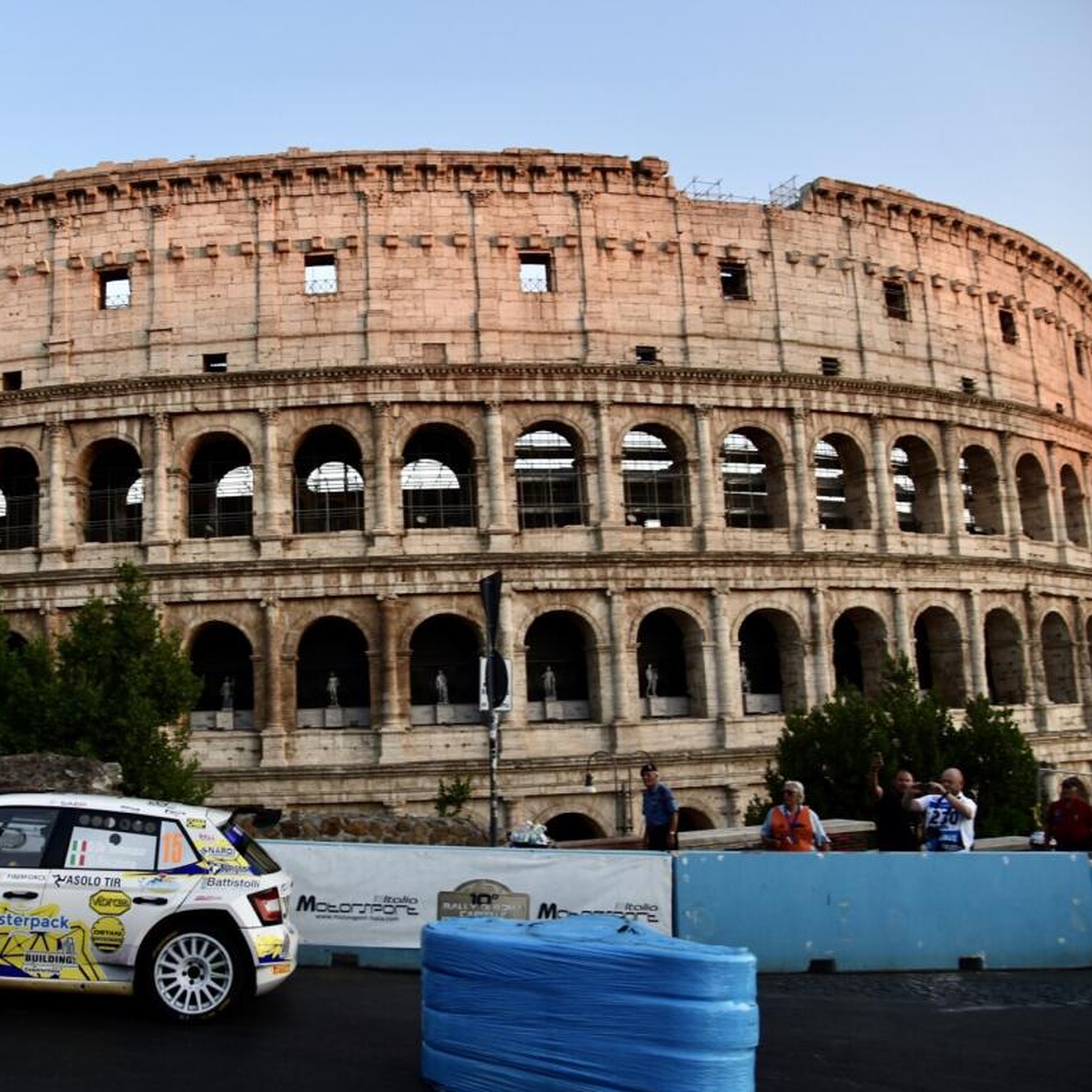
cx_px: 337
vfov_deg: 52.5
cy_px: 552
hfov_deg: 51.3
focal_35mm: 31
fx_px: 1106
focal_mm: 24
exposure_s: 1/500
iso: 1250
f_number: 5
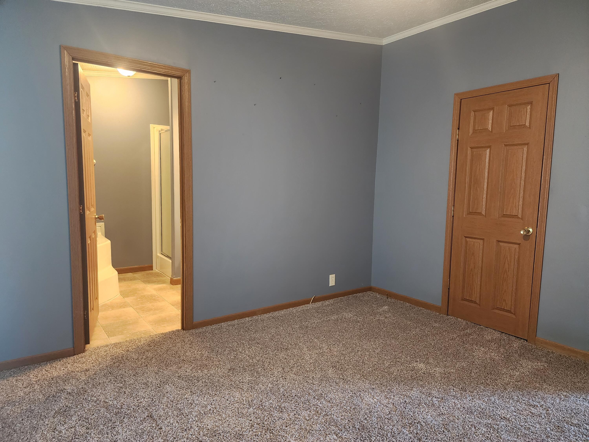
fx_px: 391
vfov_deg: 58.9
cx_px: 294
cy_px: 221
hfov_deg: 73.9
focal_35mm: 23
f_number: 1.8
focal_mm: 6.4
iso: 640
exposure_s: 1/60
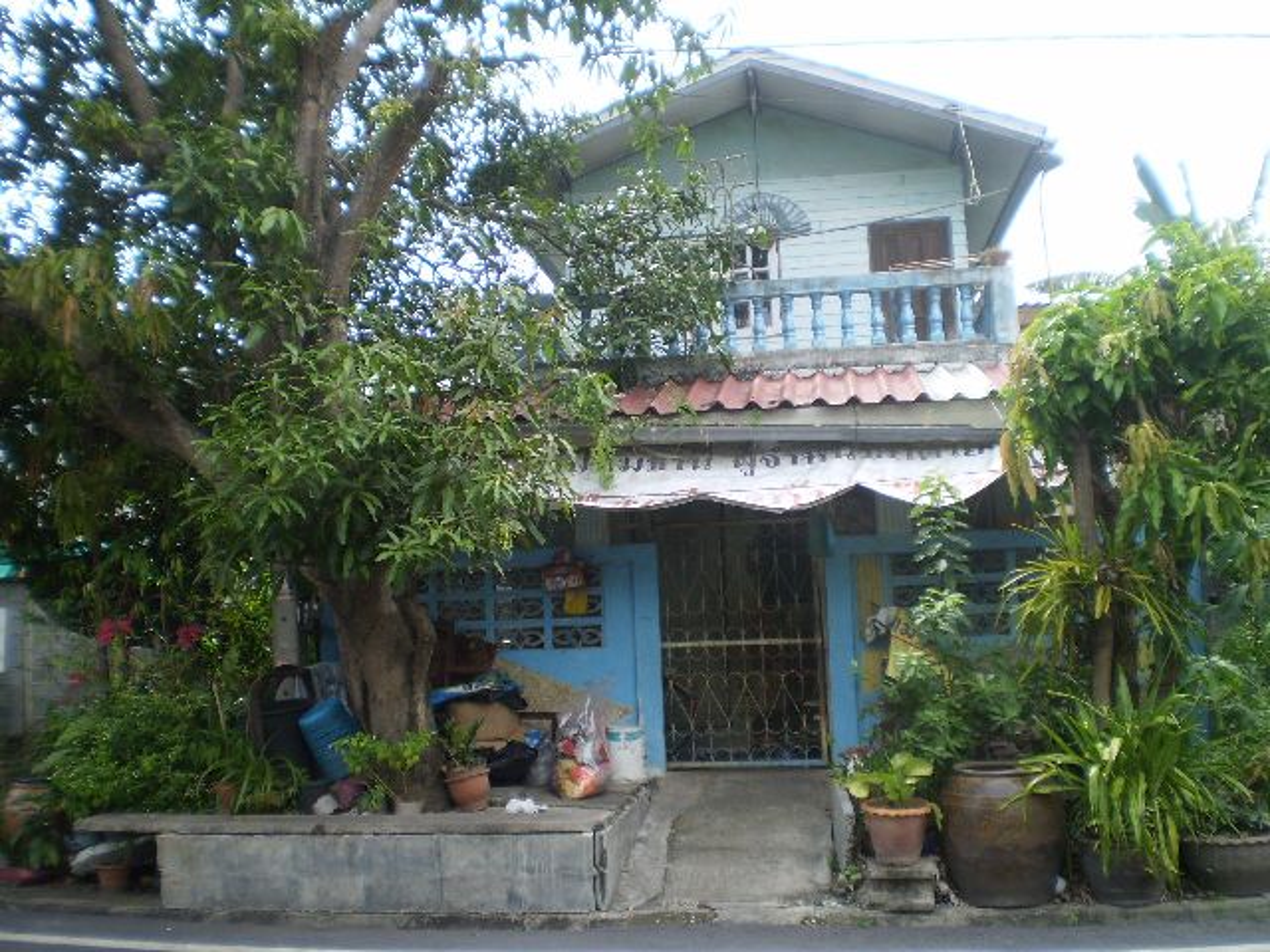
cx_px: 635
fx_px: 1321
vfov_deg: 39.7
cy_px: 476
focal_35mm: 36
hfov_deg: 51.4
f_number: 3.1
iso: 64
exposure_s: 1/250
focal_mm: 6.3
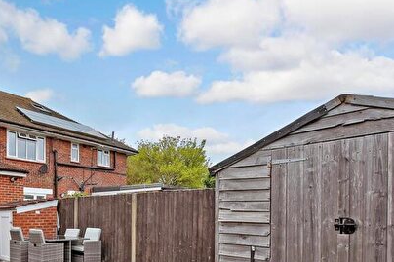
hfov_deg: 64.1
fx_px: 284
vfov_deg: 46.3
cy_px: 218
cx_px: 86
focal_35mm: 26
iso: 160
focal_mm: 10
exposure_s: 1/80
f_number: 8
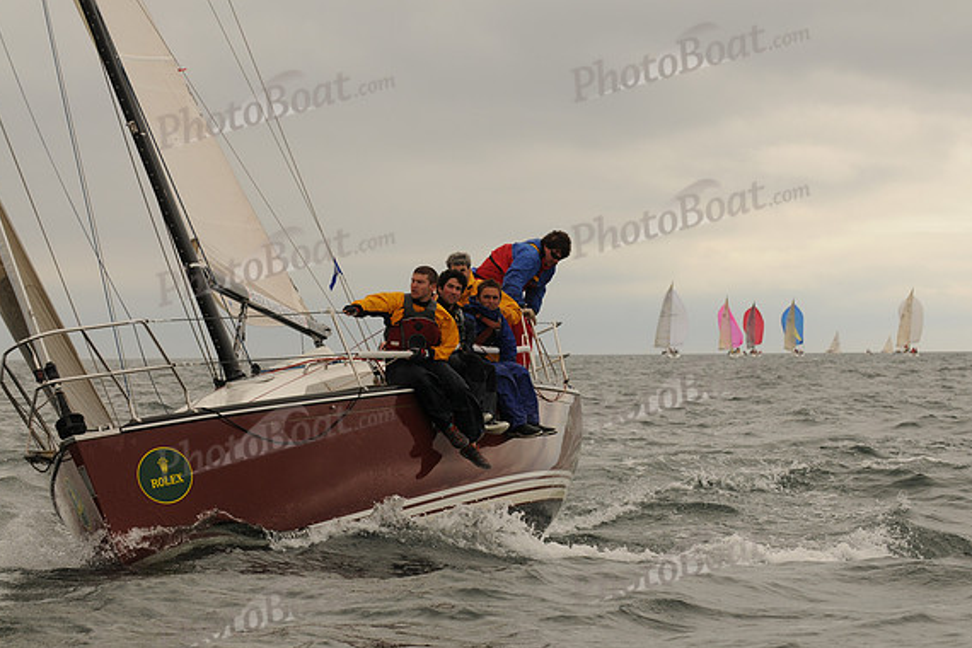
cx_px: 483
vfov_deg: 10.5
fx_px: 3537
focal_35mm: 131
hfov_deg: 15.6
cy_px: 327
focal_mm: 86
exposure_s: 1/640
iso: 200
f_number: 6.3
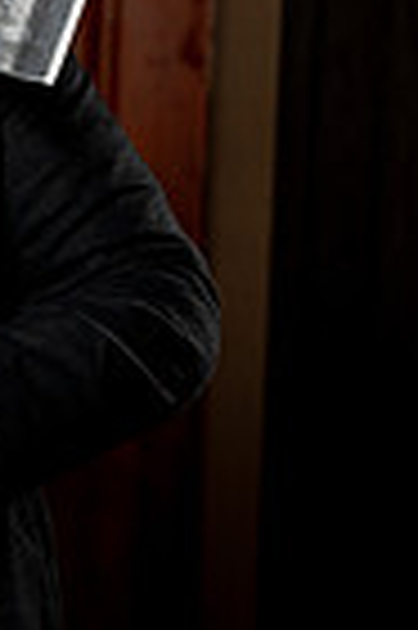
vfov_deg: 11.8
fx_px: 3038
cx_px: -220
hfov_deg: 7.7
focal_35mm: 174
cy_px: 94
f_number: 5
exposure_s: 1/250
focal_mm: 54
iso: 500
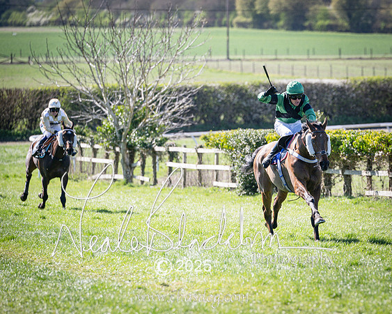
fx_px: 3429
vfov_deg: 5.2
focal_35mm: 296
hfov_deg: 6.5
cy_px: 180
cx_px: 311
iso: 250
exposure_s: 1/2000
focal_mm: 190
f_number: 4
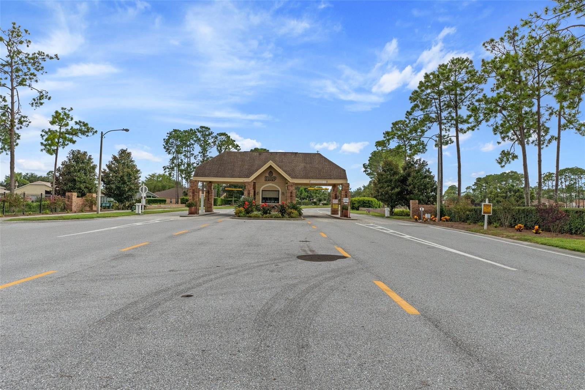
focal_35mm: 21
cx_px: 292
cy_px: 195
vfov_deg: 59.5
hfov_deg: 81.2
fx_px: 341
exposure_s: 1/1000
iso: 640
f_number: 8
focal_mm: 14
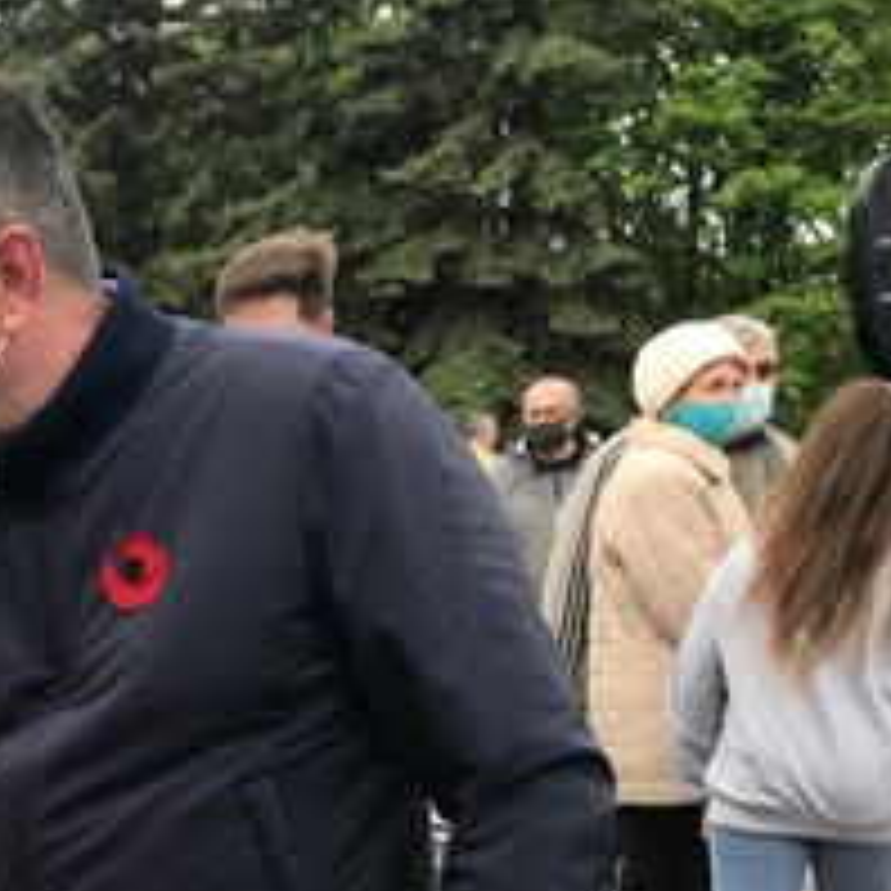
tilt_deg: -12.8
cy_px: 1004
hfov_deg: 20.2
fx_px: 2184
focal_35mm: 75
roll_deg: -0.1
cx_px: -405
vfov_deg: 21.7
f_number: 1.8
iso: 20
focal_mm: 3.99
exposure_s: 1/443
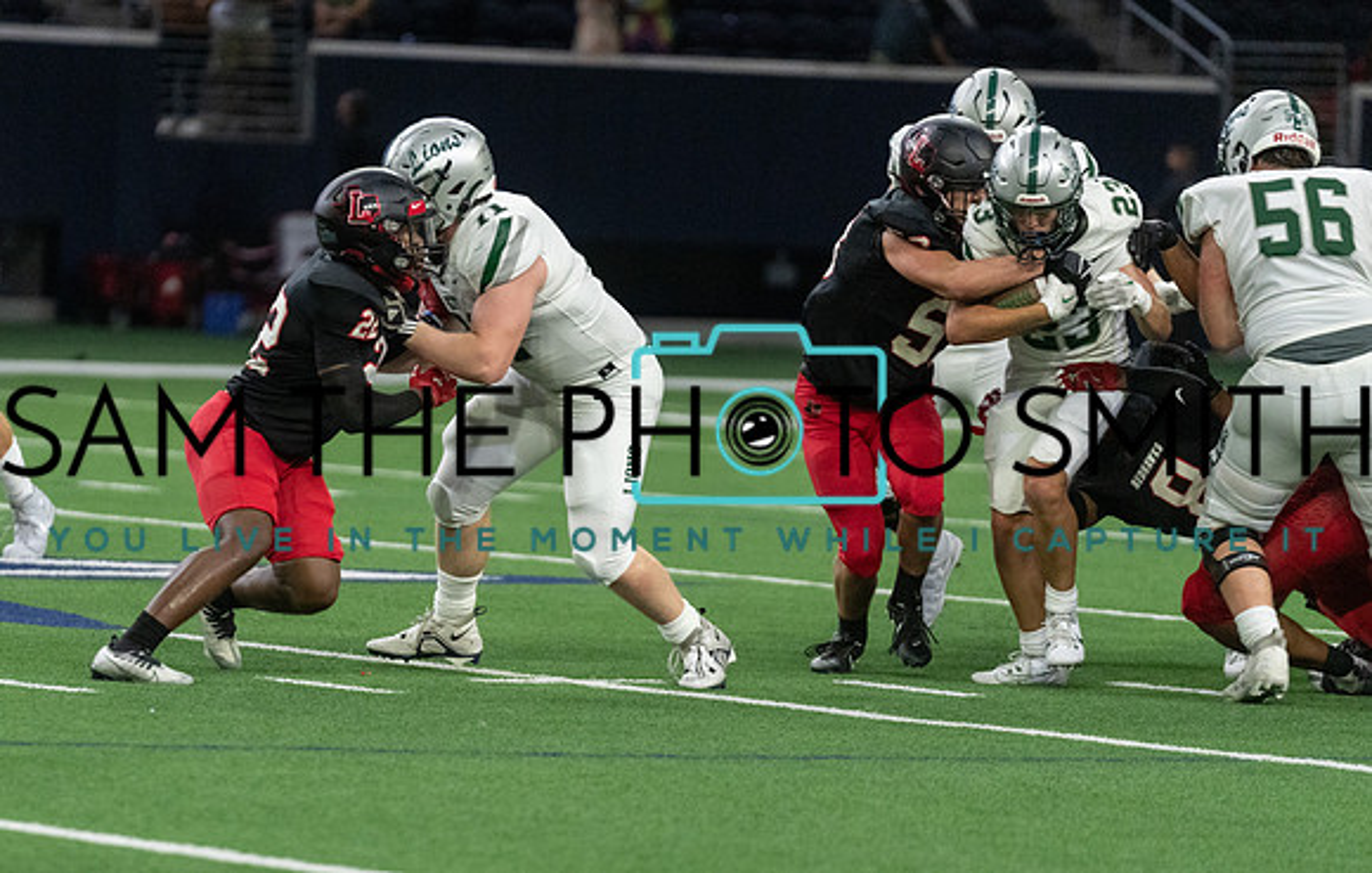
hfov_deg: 7.8
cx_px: 514
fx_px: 10087
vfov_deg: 5.0
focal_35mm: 268
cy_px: 571
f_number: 2.8
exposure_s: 1/1250
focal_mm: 200
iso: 4000
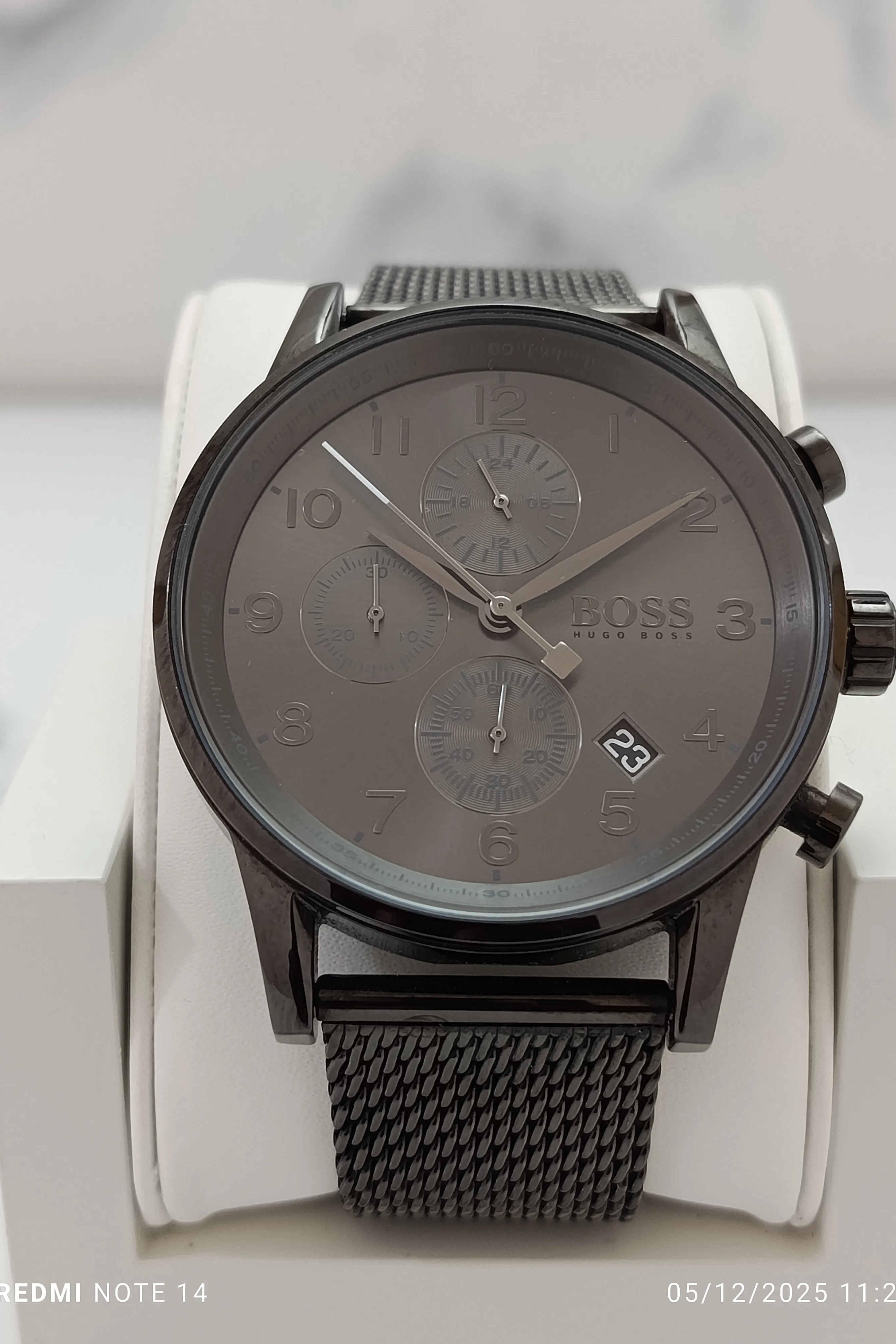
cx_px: 455
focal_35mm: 50
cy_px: 672
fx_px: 1866
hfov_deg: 27.0
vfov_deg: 39.6
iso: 502
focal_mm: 5.24
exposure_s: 1/100
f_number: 1.7
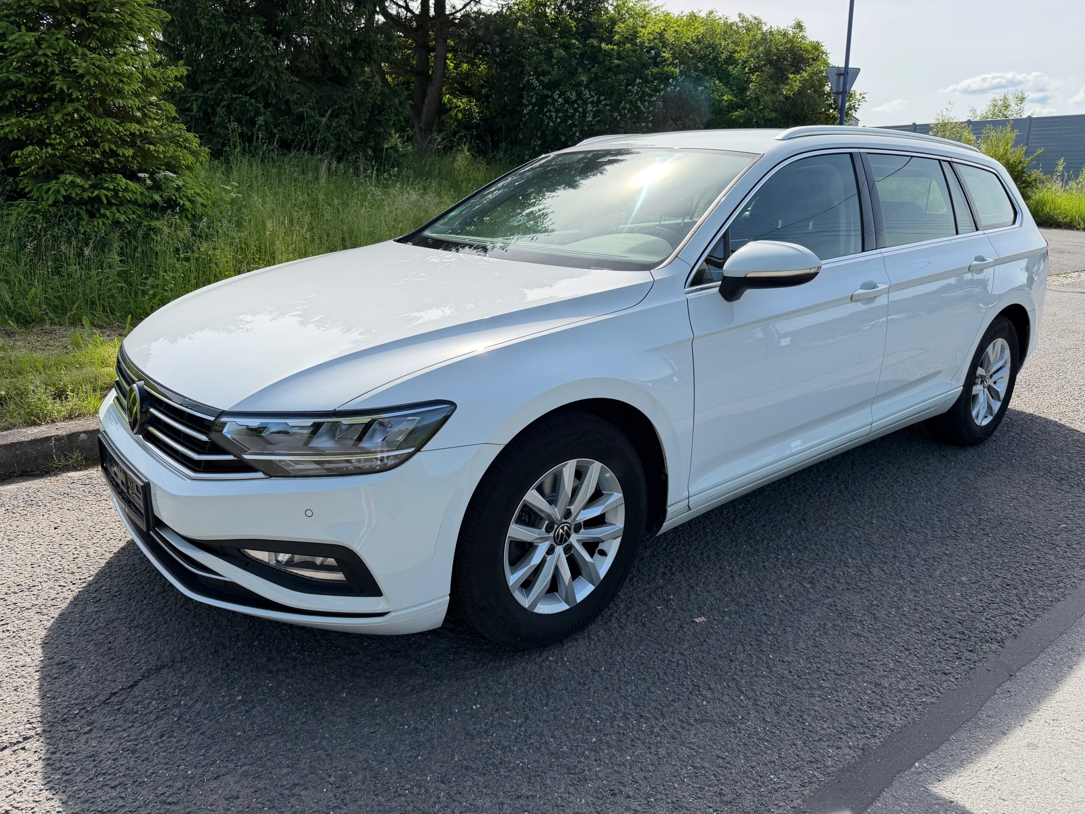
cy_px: 407
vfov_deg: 56.8
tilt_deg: -16.1
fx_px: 752
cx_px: 542
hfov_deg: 71.6
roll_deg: +0.2
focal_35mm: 24
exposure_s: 1/3584
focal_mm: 6.76
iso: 100
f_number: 1.78
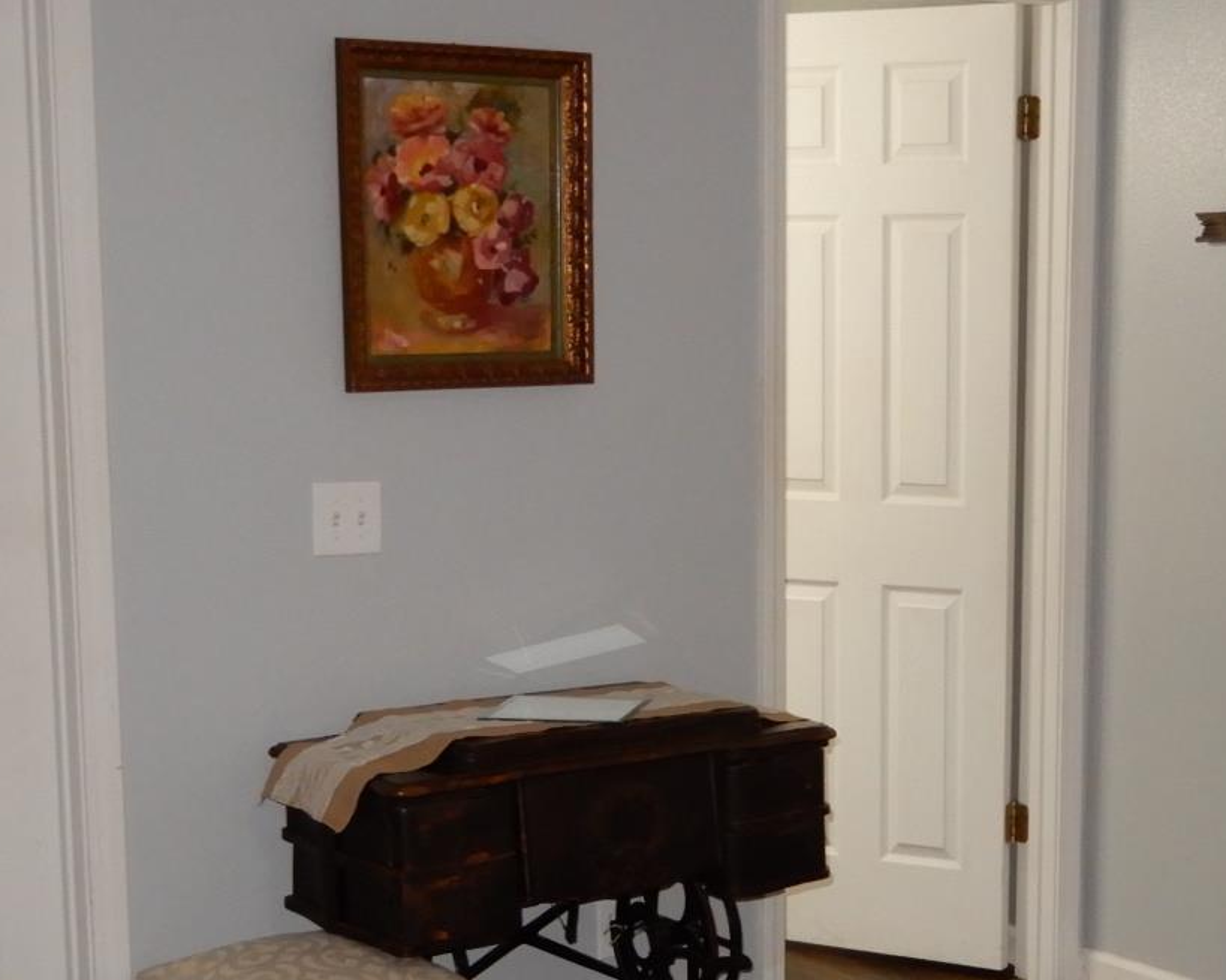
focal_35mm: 65
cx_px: 910
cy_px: 675
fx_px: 2358
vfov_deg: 23.4
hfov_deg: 28.7
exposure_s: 1/30
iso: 250
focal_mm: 4.3
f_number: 3.4
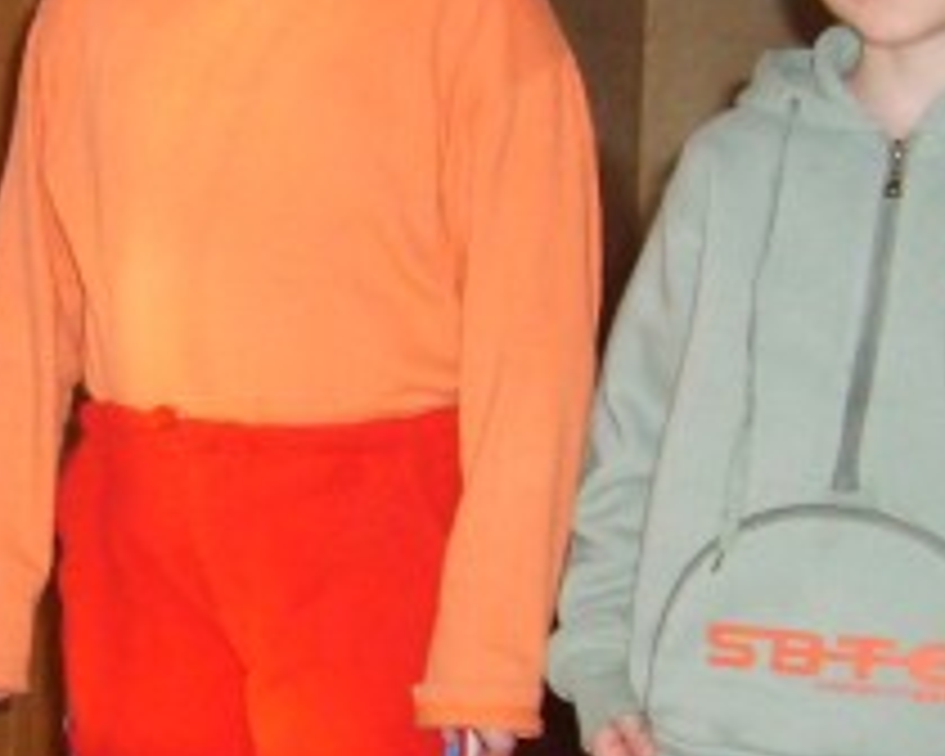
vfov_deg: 11.9
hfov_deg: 14.4
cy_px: 513
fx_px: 3636
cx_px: -171
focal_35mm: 130
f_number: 2.8
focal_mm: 5.8
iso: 166
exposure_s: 1/45
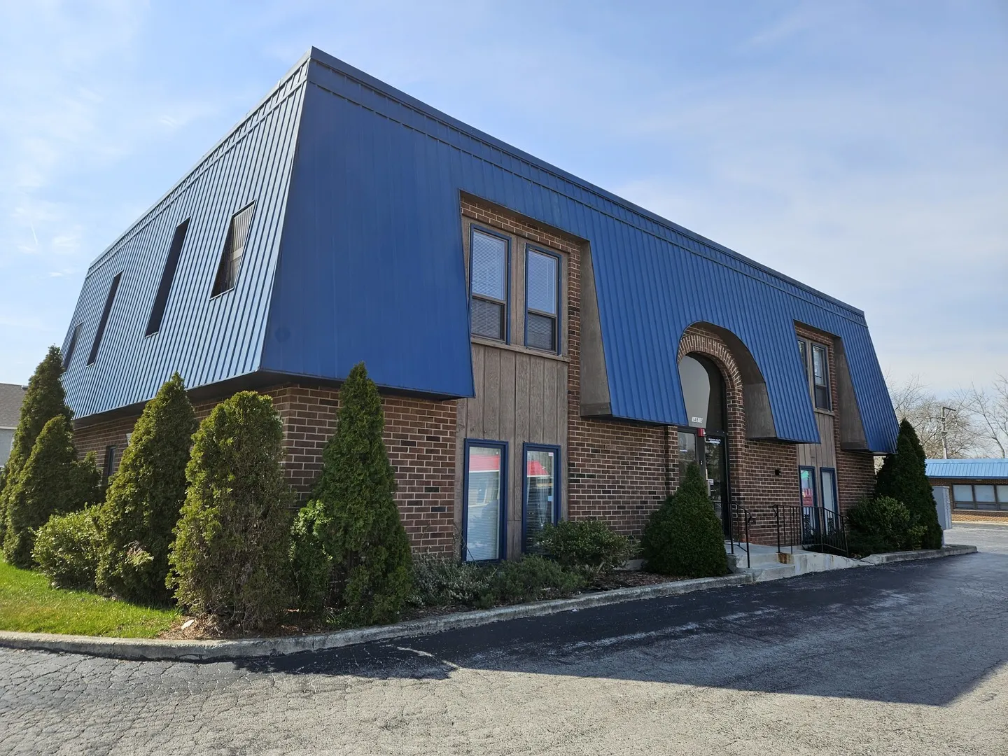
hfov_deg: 73.9
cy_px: 378
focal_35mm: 23
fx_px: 670
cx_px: 504
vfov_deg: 58.9
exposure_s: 1/1328
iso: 25
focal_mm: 5.4
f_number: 1.8
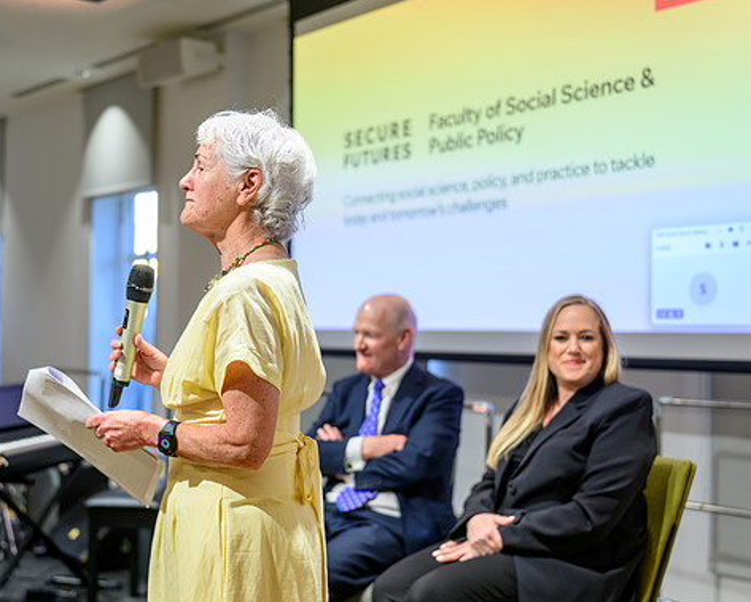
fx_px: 1067
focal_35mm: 48
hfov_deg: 38.7
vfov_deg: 31.5
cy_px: 305
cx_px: 329
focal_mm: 41
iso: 250
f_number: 2.1
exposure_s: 1/100
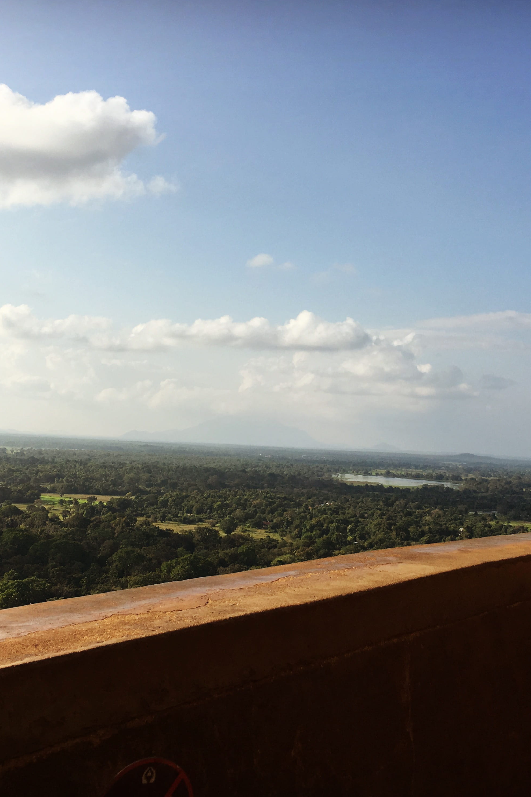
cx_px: 251
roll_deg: -1.6
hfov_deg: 32.6
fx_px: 907
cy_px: 401
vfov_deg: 47.4
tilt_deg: +5.5
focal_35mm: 41
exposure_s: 1/1709
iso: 25
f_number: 2.2
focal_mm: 4.15
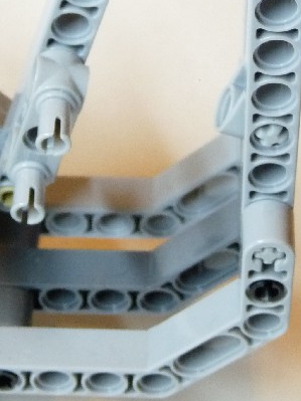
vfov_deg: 13.9
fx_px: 1612
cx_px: 113
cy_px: -23
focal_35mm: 139
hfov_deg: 10.7
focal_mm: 9.2
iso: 400
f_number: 3.2
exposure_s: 1/30
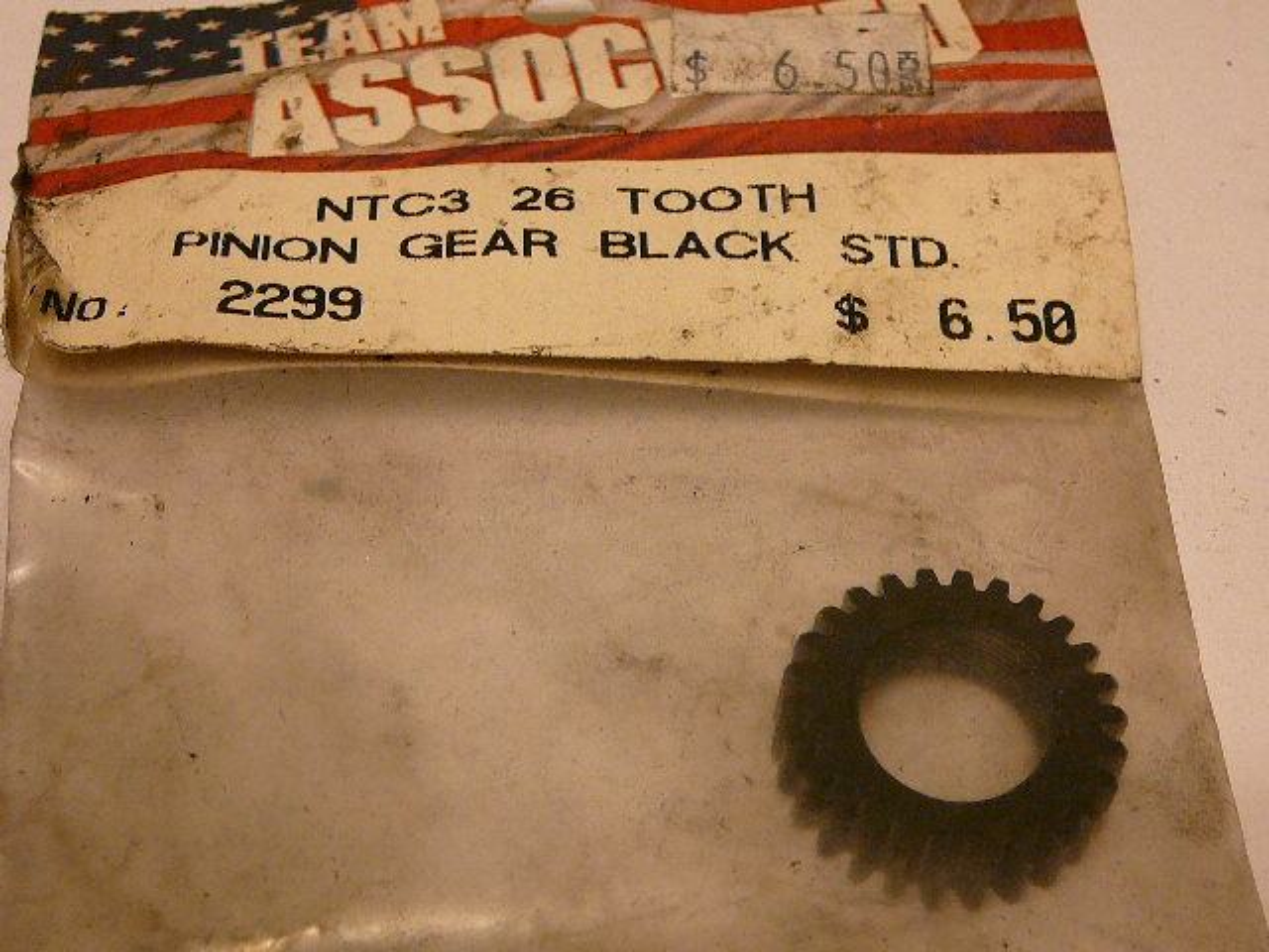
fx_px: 2383
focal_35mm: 65
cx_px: 634
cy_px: 476
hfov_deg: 29.8
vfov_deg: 22.6
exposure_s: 1/20
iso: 200
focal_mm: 7.8
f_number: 3.4
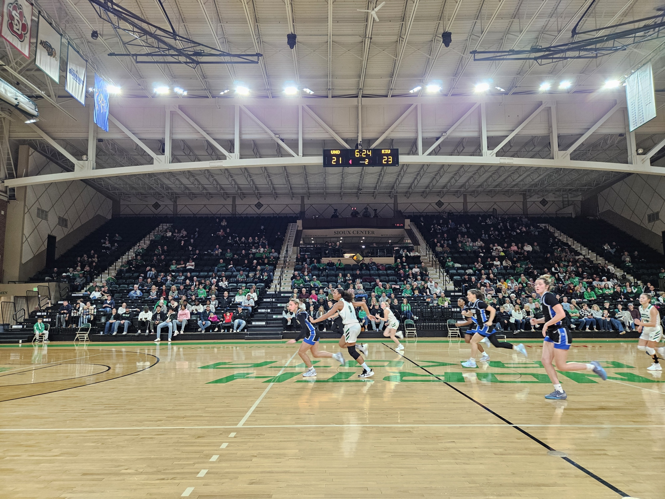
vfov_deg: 58.9
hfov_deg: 73.9
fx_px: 442
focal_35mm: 23
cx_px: 332
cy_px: 250
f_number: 1.8
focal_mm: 5.4
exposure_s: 1/170
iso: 320
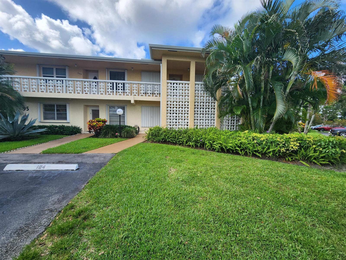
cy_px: 130
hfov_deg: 106.2
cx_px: 173
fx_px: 130
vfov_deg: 89.9
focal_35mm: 13
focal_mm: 2.2
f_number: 2.2
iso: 50
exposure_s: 1/1073
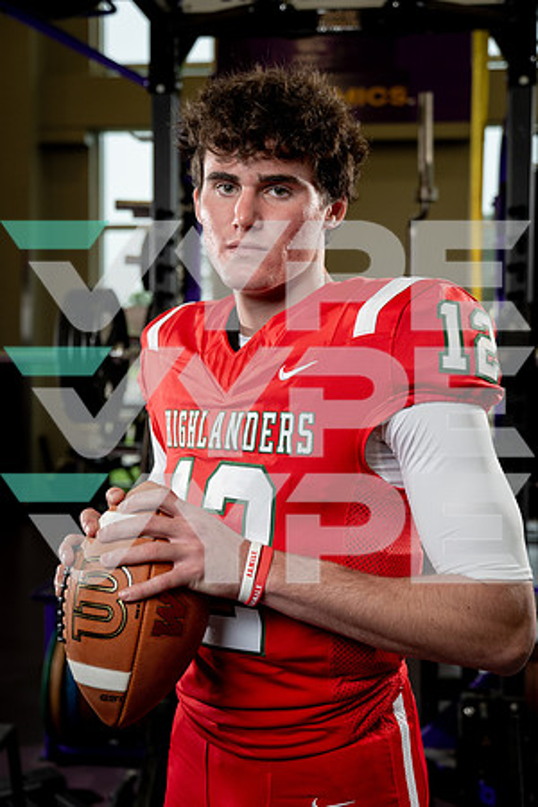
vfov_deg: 39.6
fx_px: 1121
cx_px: 269
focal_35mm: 50
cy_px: 404
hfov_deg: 27.0
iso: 640
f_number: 4
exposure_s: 1/250
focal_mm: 50
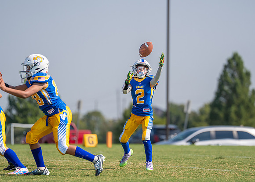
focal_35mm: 269
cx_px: 142
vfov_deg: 5.4
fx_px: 1947
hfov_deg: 7.5
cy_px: 108
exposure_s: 1/3200
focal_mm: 200
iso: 160
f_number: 2.8
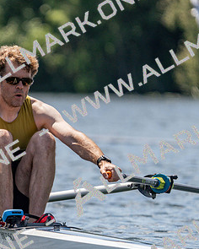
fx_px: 5735
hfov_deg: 2.0
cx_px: 1
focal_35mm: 779
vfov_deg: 2.5
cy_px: 137
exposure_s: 1/2000
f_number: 6.3
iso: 320
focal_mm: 422
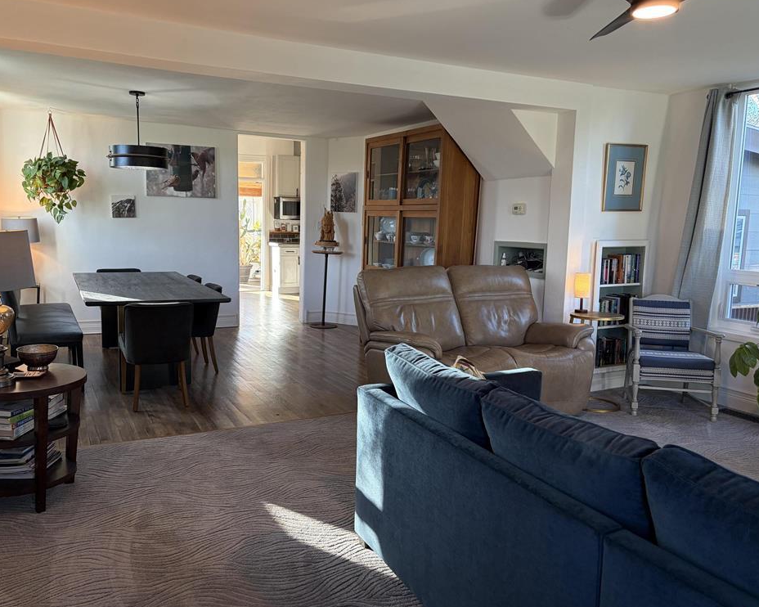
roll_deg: -0.5
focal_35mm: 28
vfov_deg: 51.5
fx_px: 629
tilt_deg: -7.6
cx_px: 351
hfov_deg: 62.1
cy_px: 305
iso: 160
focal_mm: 5.96
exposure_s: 1/120
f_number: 1.6
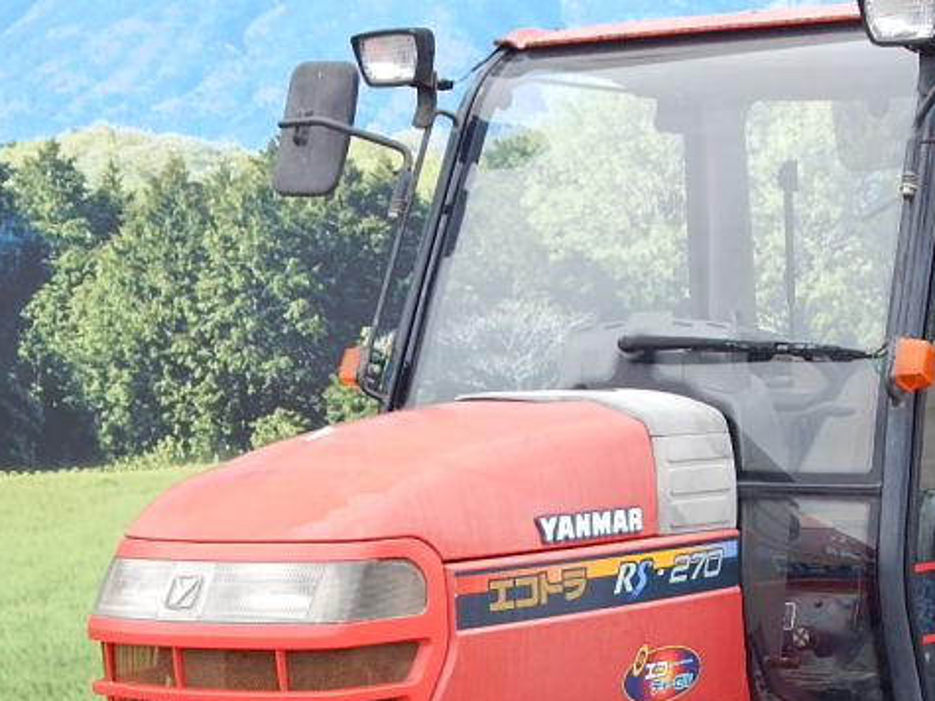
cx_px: 683
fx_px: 2727
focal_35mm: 101
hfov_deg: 19.3
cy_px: 628
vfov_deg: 14.5
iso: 125
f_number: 3.7
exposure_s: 1/100
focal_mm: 8.6
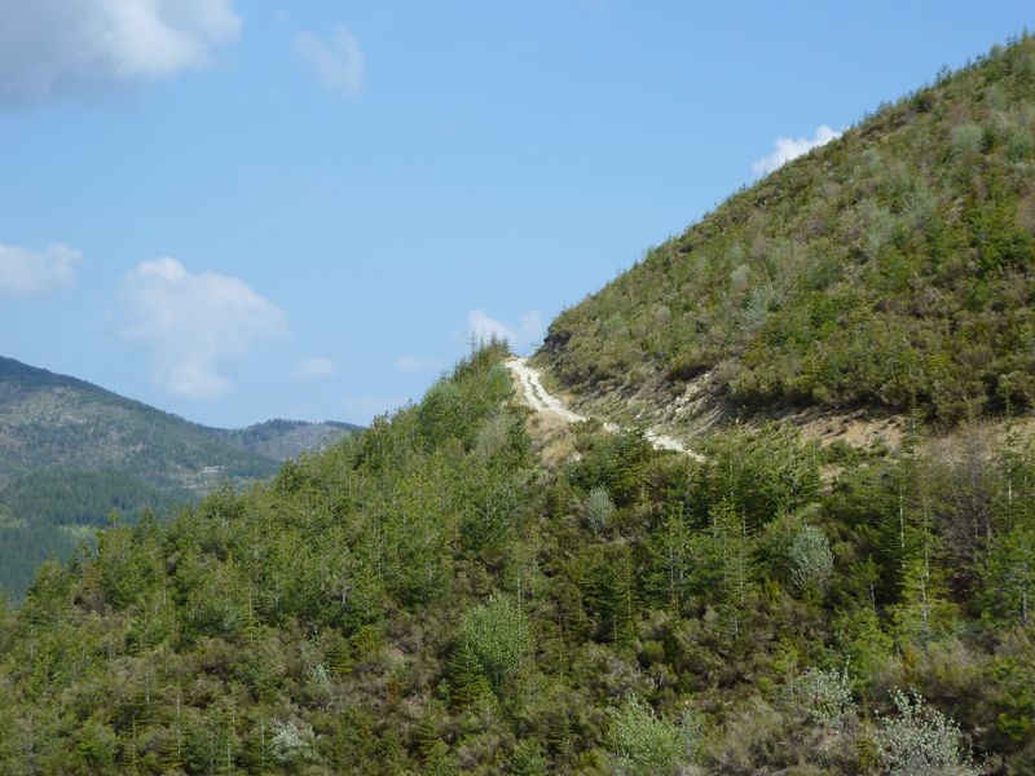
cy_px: 388
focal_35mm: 67
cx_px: 518
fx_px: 2003
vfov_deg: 21.9
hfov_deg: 29.0
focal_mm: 11
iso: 80
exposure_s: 1/500
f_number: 4.5
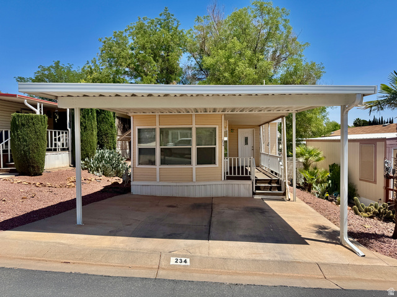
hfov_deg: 71.6
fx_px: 275
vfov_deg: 56.8
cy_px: 148
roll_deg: +0.8
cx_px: 198
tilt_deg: -1.6
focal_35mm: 24
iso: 80
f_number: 1.78
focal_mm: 6.76
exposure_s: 1/4310
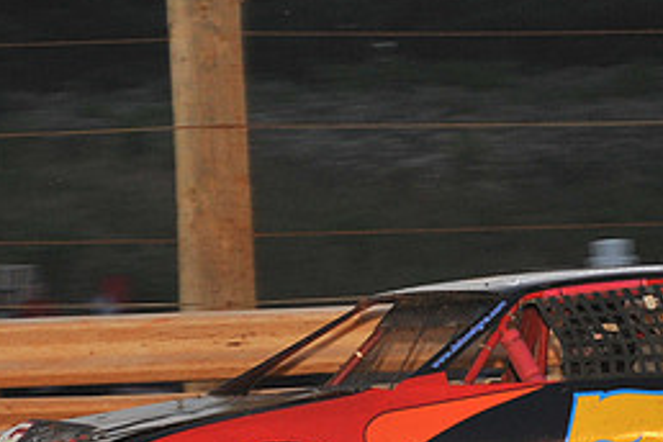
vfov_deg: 7.1
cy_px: 376
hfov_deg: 10.6
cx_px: 465
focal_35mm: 193
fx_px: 3554
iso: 1000
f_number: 7.1
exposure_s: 1/320
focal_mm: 86
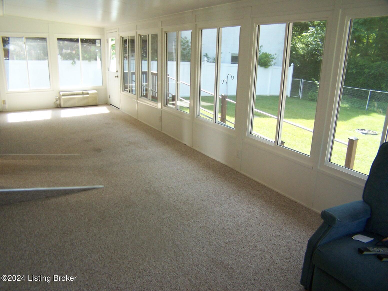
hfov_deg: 49.0
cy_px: 146
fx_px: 426
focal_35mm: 38
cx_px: 194
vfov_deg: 37.7
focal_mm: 6.3
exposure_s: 1/20
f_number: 2.8
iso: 140
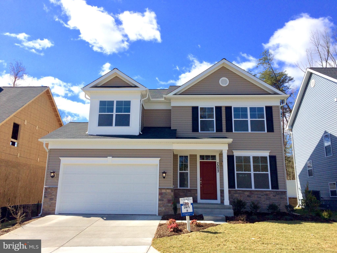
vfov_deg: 48.2
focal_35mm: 29
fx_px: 282
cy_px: 126
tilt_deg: +13.8
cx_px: 168
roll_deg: -1.3
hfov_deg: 61.7
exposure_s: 1/2160
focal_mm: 4.15
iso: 32
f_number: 2.2
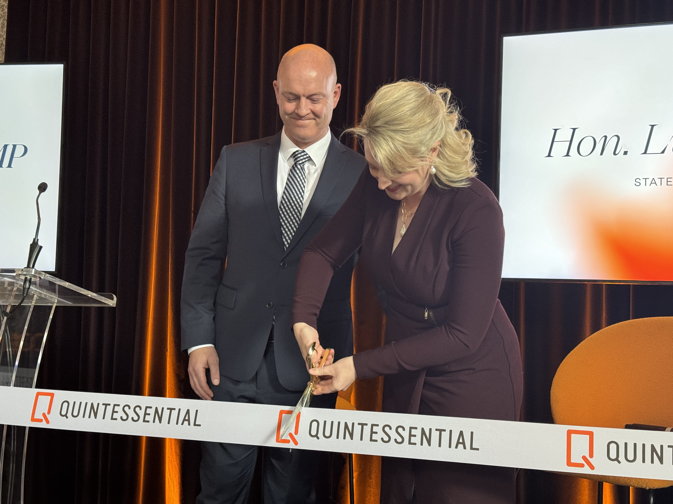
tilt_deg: +1.9
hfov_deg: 39.7
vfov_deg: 30.3
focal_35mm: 48
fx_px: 933
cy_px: 252
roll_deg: -1.9
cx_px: 336
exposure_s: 1/33
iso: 320
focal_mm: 6.76
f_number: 1.78
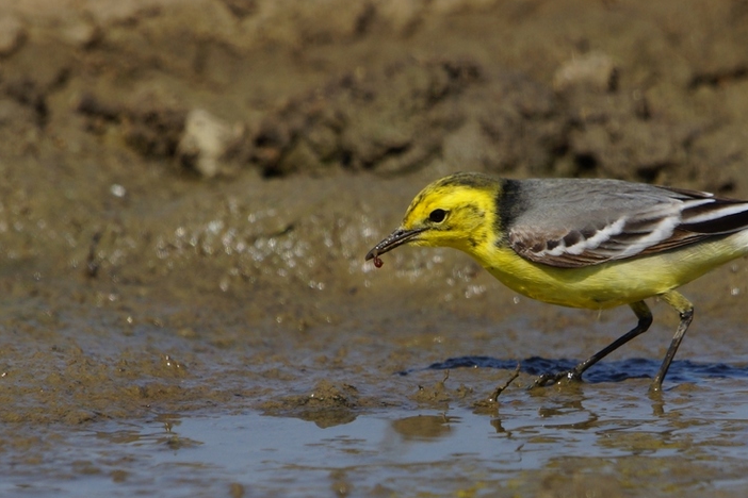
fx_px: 17764
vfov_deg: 1.6
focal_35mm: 855
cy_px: 243
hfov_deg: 2.4
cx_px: 522
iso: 100
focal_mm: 400
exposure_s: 1/500
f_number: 6.3
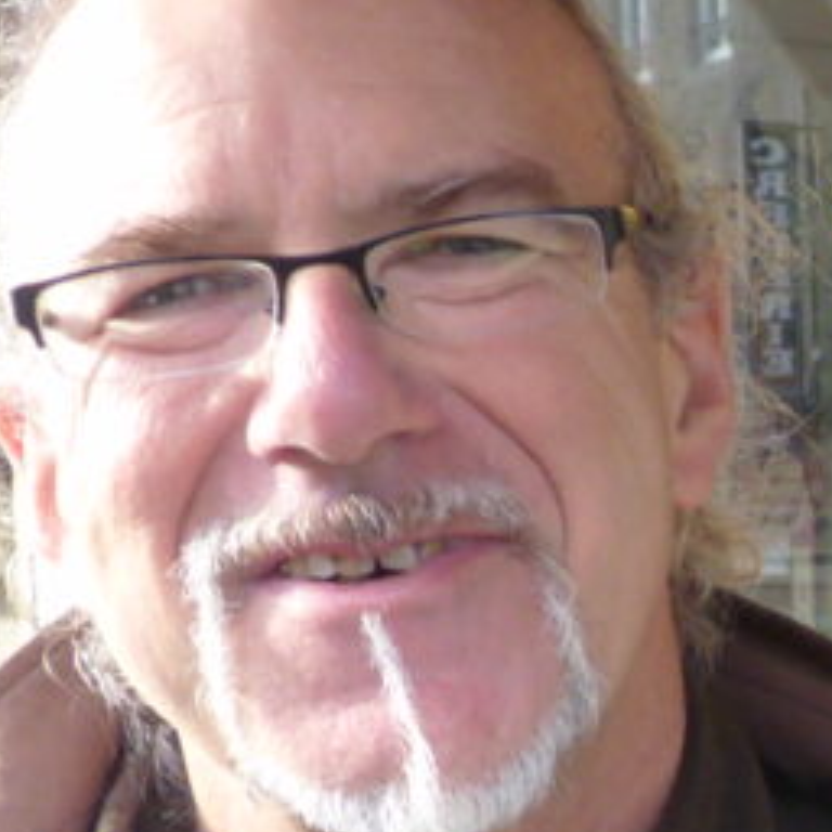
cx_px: 1284
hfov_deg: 11.9
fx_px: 3780
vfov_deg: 12.4
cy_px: 868
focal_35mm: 139
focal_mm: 4.9
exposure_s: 1/50
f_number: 2.8
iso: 80
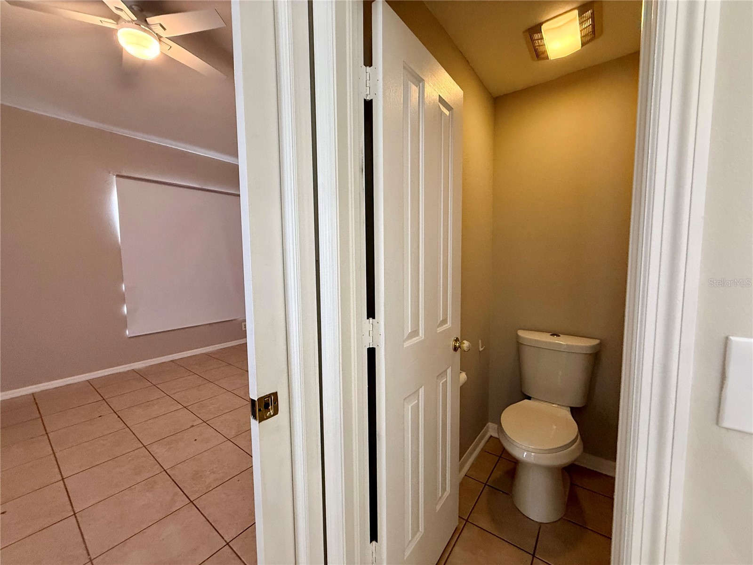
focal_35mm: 14
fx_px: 305
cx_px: 376
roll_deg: +0.8
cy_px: 282
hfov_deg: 102.1
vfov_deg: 85.7
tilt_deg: -4.0
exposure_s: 1/60
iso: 500
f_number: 2.2
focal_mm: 2.22
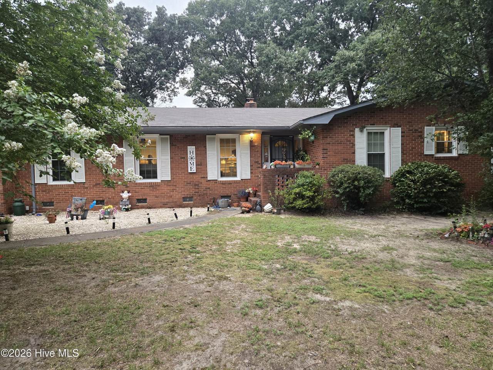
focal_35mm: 23
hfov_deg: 73.9
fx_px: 328
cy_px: 185
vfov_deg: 58.9
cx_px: 246
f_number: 1.8
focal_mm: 5.4
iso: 400
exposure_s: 1/120
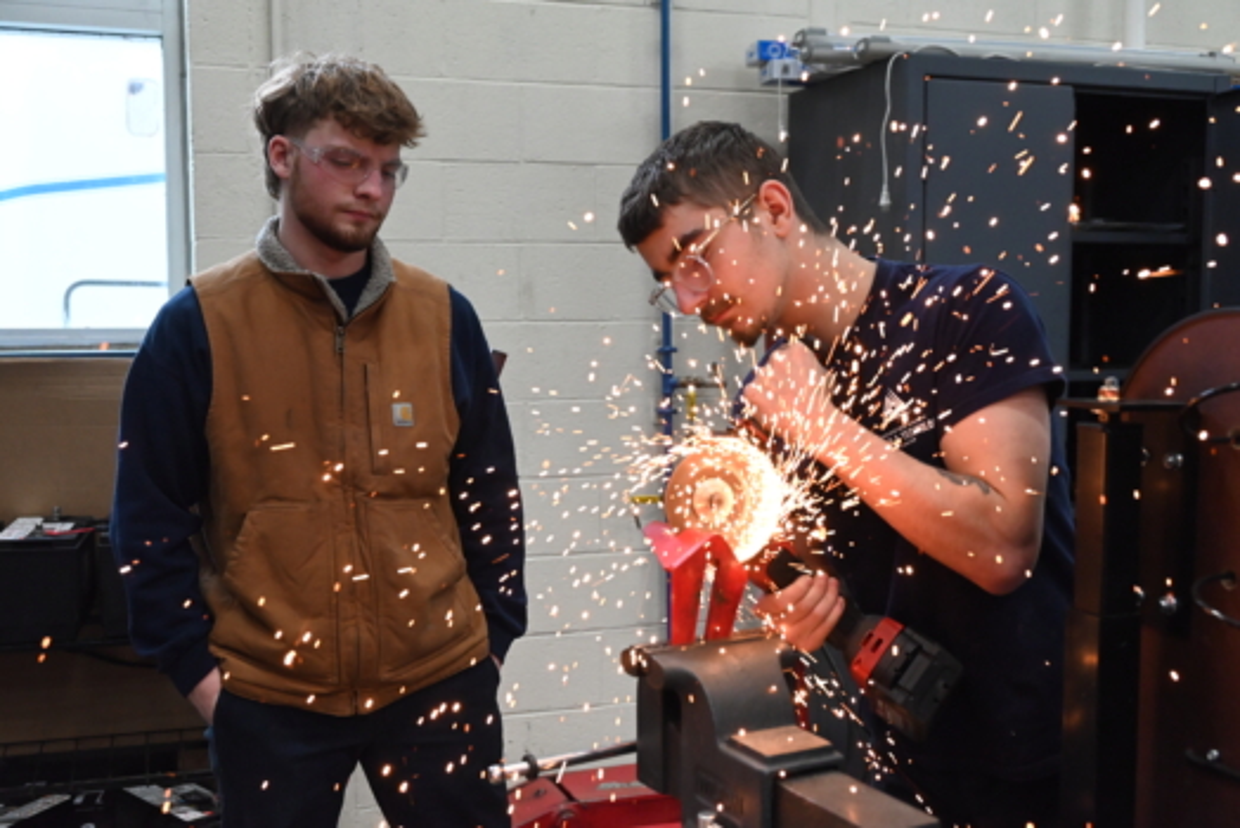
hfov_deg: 48.4
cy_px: 414
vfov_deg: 33.4
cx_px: 620
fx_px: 1378
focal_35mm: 40
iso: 5000
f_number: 5
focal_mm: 40
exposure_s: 1/320
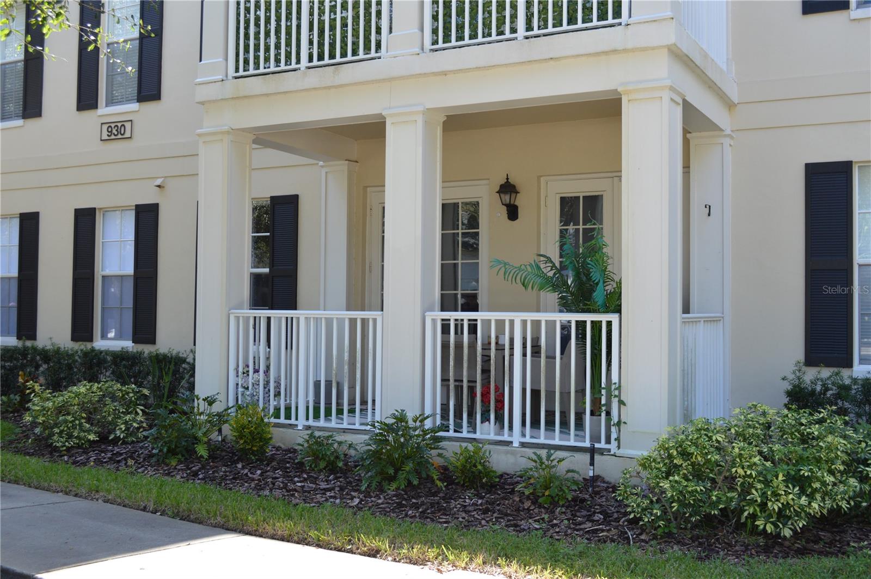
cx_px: 436
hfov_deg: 49.6
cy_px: 290
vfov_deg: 34.1
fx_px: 943
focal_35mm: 39
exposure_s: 1/125
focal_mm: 26
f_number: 5.6
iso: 360
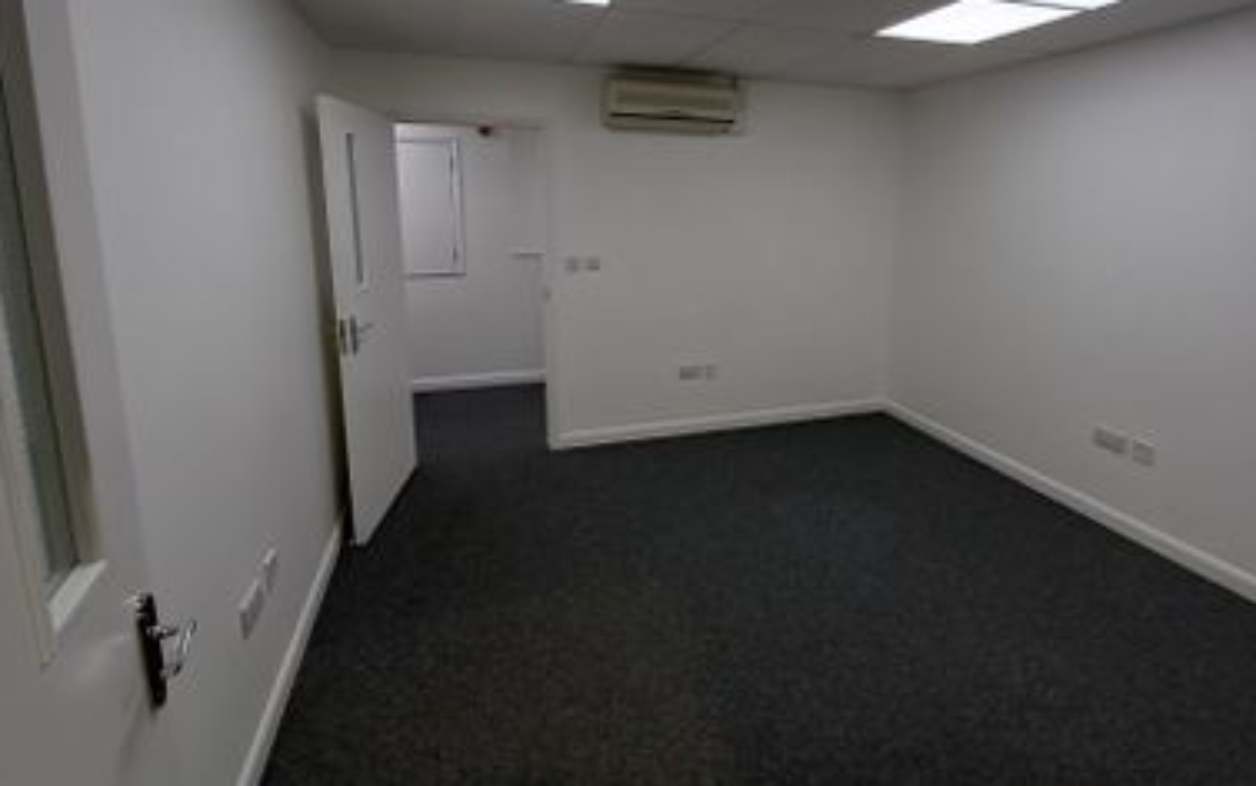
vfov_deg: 64.4
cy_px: 313
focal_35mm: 18
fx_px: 616
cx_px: 653
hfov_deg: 91.0
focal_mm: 1.64
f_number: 2.2
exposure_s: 1/100
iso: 50
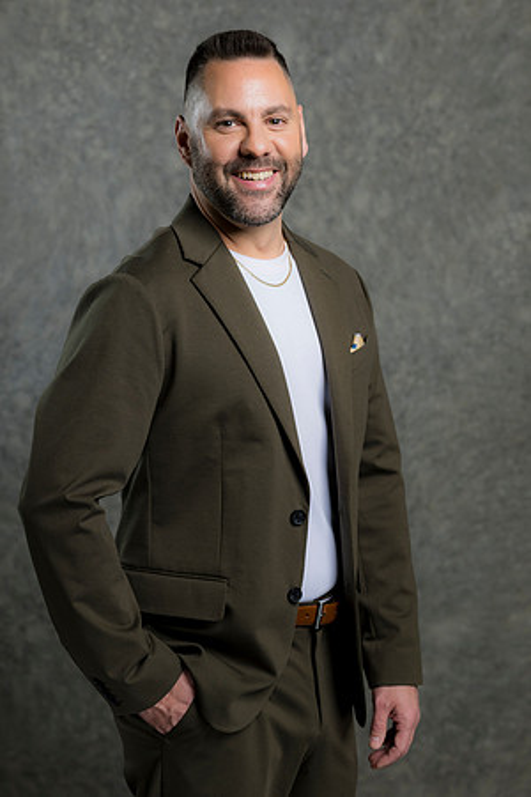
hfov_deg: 16.1
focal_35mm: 85
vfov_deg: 23.9
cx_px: 266
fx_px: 1880
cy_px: 398
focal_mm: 85
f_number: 5
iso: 125
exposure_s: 1/200
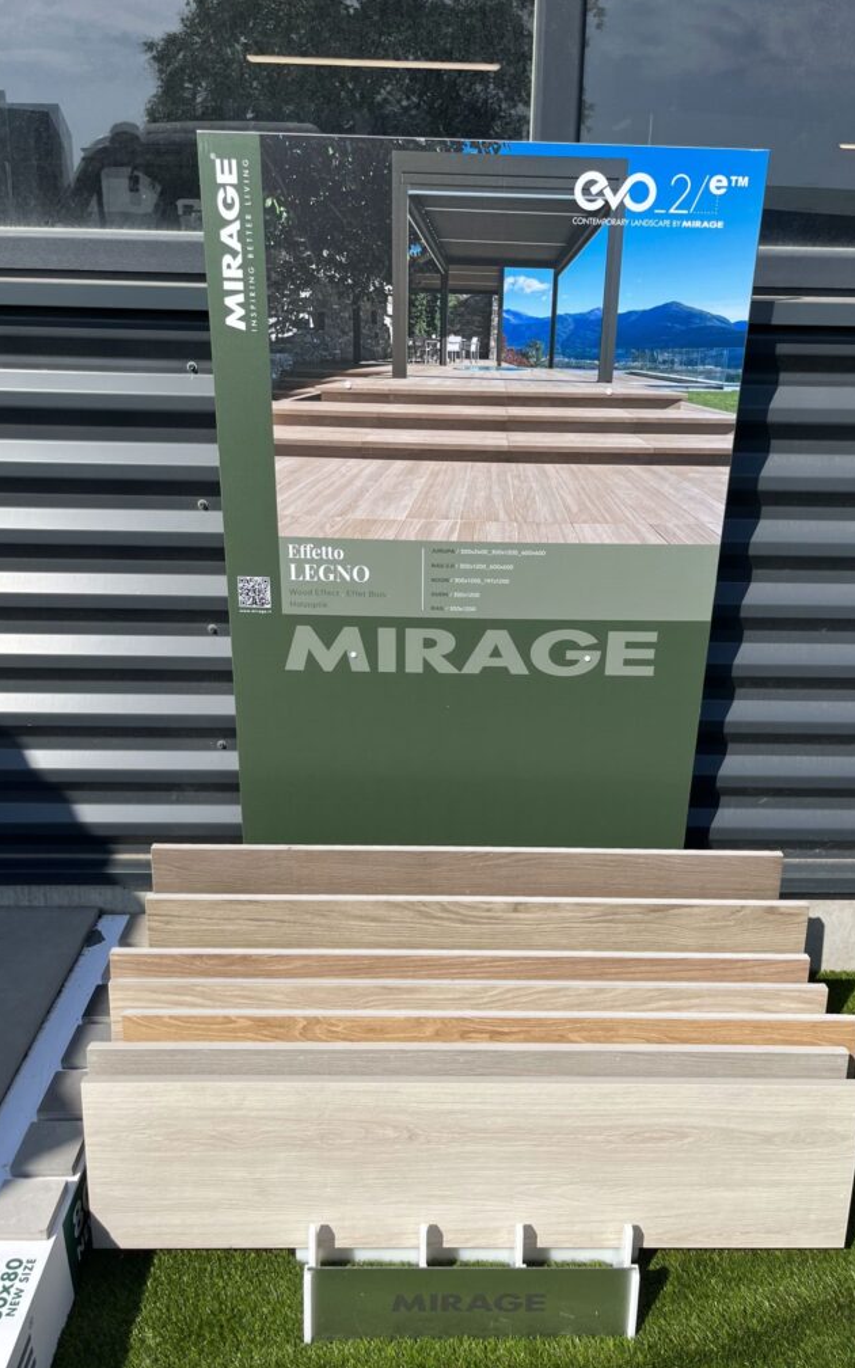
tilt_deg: -22.6
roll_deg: -0.9
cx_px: 471
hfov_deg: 44.5
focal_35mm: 28
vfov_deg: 66.5
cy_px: 684
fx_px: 1044
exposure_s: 1/4310
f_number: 1.6
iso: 50
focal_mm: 5.1
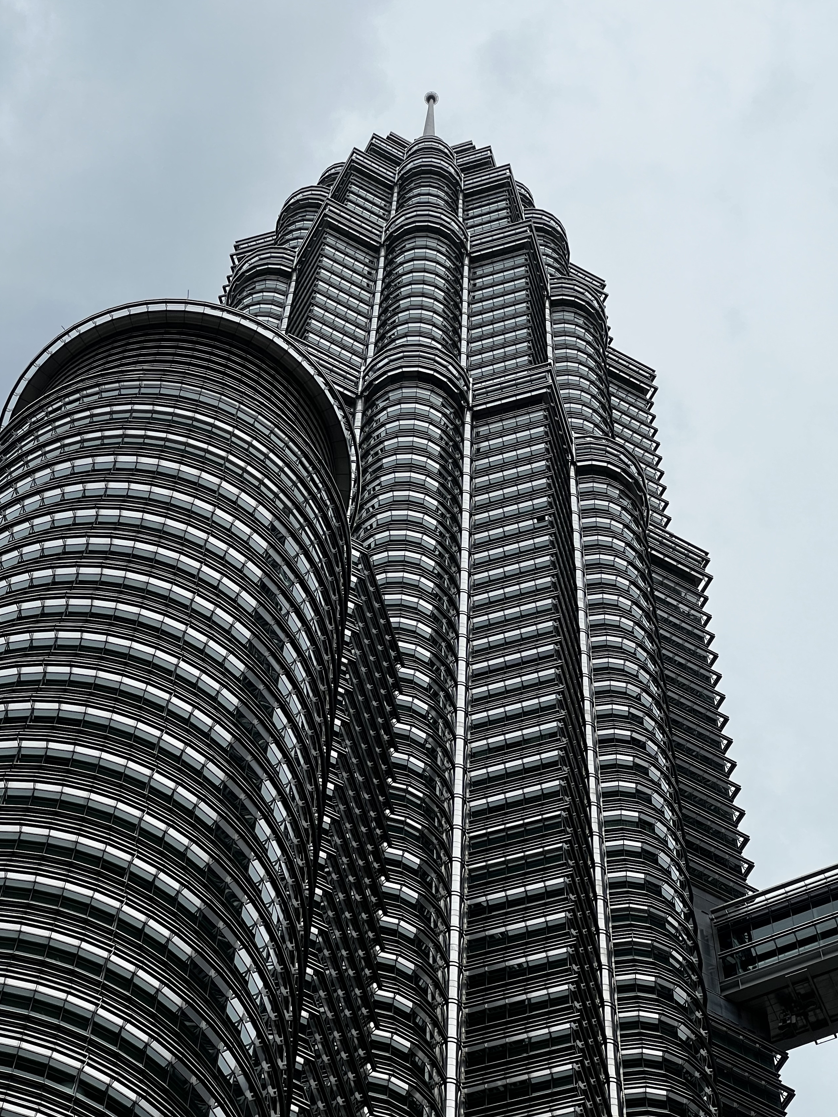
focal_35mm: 92
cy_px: 590
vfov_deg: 21.3
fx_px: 2970
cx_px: 360
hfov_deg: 16.1
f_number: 2.8
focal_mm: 9
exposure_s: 1/612
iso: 32
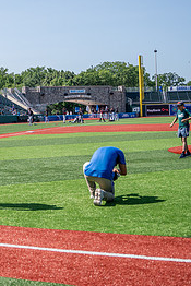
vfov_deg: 33.1
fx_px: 477
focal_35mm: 60
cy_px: 95
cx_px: -47
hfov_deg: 20.9
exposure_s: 1/3200
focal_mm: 24
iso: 100
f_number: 2.8
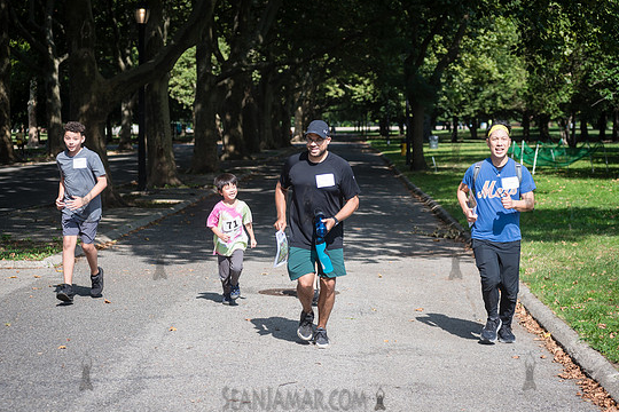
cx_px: 307
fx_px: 1479
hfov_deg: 23.6
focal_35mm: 86
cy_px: 204
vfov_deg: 15.9
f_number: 4
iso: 200
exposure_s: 1/1000
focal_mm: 80
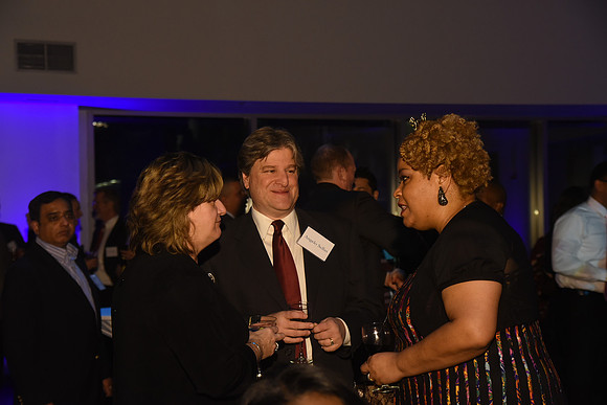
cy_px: 202
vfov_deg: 19.5
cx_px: 304
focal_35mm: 70
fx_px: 1180
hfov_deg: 28.8
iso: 2500
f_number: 5.6
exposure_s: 1/200
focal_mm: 70
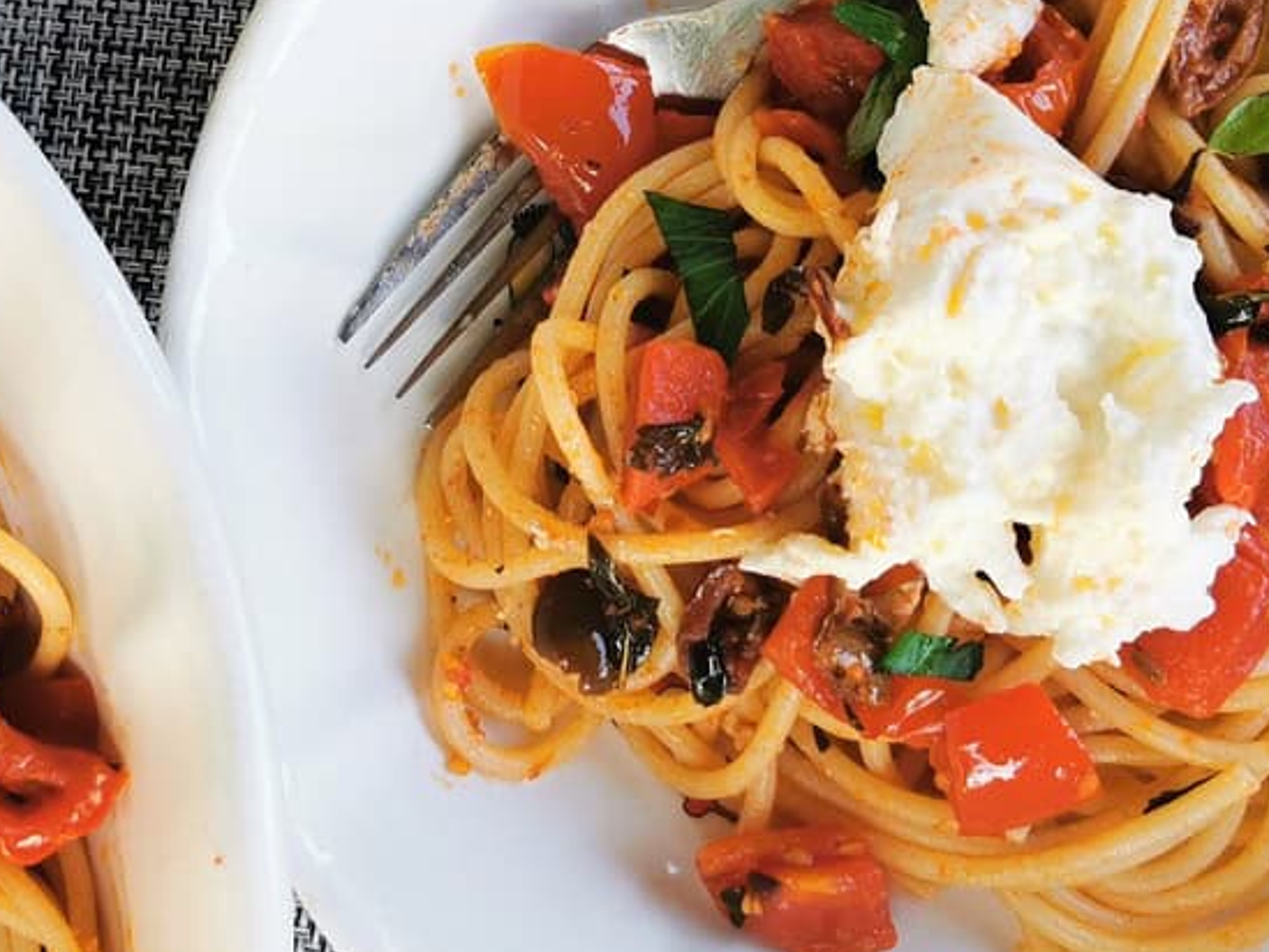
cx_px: 356
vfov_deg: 24.7
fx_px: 2163
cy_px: 287
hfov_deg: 32.2
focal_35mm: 59
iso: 50
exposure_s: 1/175
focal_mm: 5.6
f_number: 1.6
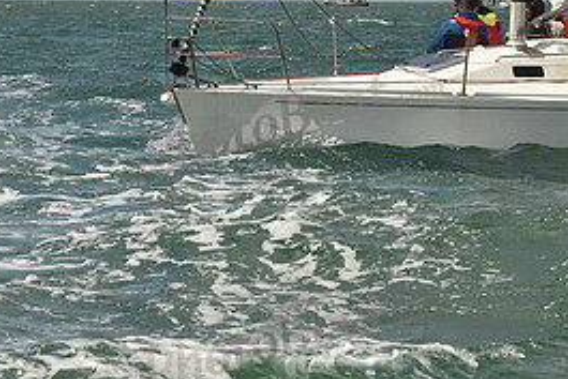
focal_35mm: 153
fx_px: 2415
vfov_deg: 8.9
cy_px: -22
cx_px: 557
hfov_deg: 13.2
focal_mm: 70
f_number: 11
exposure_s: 1/800
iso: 320
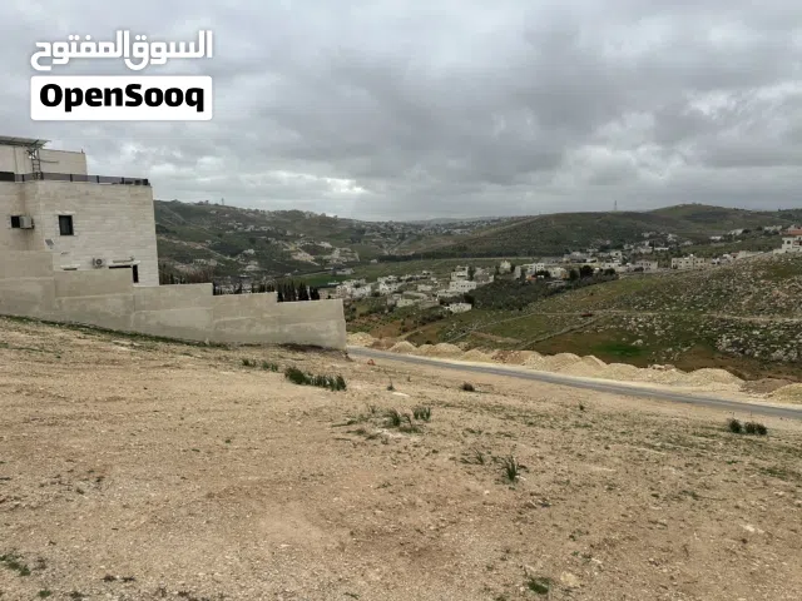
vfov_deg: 56.8
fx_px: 556
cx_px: 401
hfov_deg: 71.6
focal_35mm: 24
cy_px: 300
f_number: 1.78
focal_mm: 6.86
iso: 80
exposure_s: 1/5000
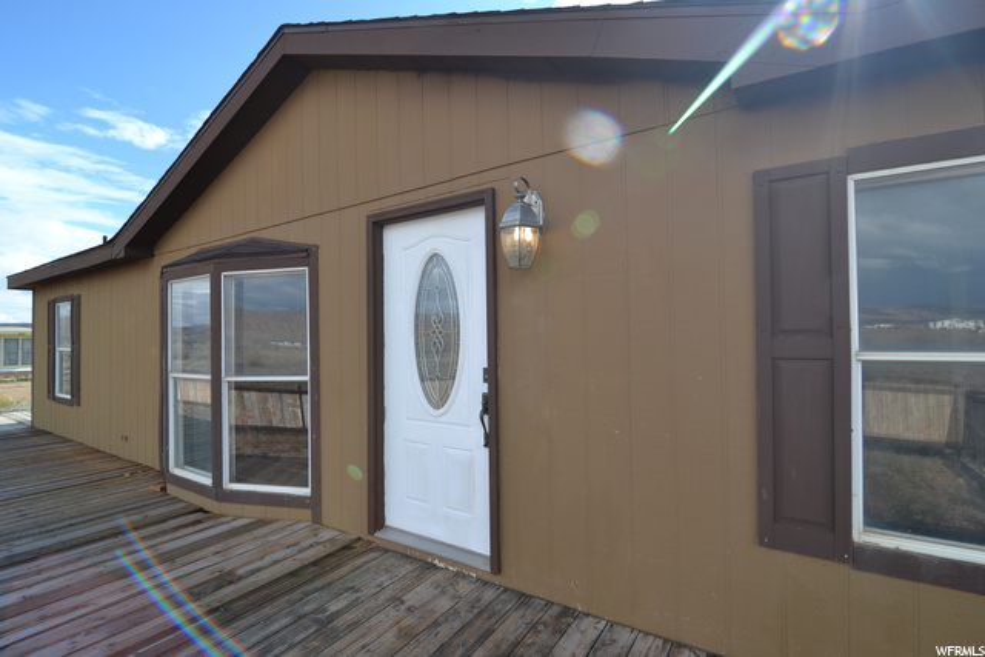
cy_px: 328
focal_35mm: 16
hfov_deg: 95.0
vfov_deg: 72.1
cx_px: 492
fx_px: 452
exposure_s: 1/160
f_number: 6.3
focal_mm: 11
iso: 100
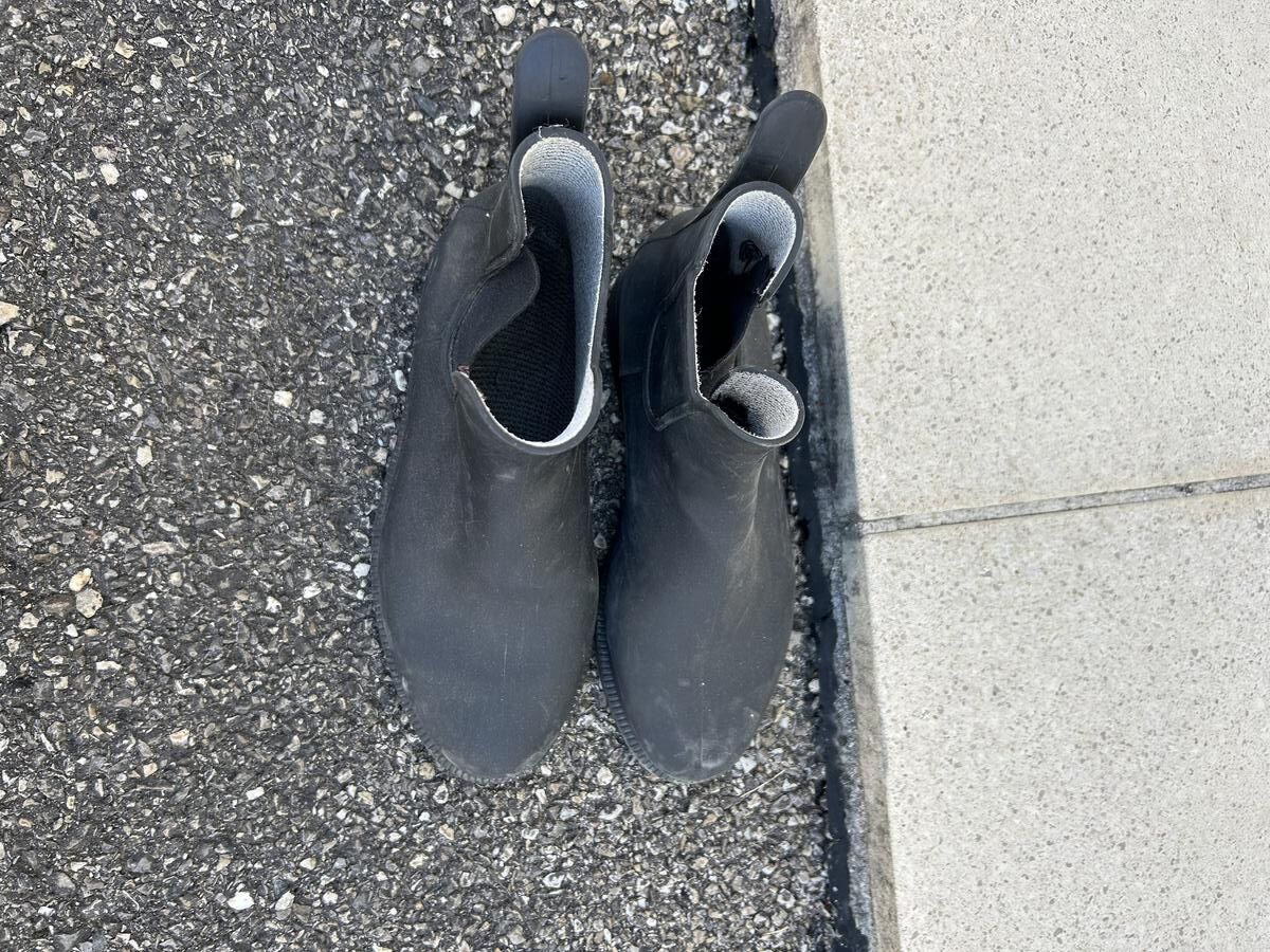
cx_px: 635
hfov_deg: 67.3
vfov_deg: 53.1
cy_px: 476
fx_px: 954
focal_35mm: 26
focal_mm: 5.7
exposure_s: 1/461
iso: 50
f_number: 1.5
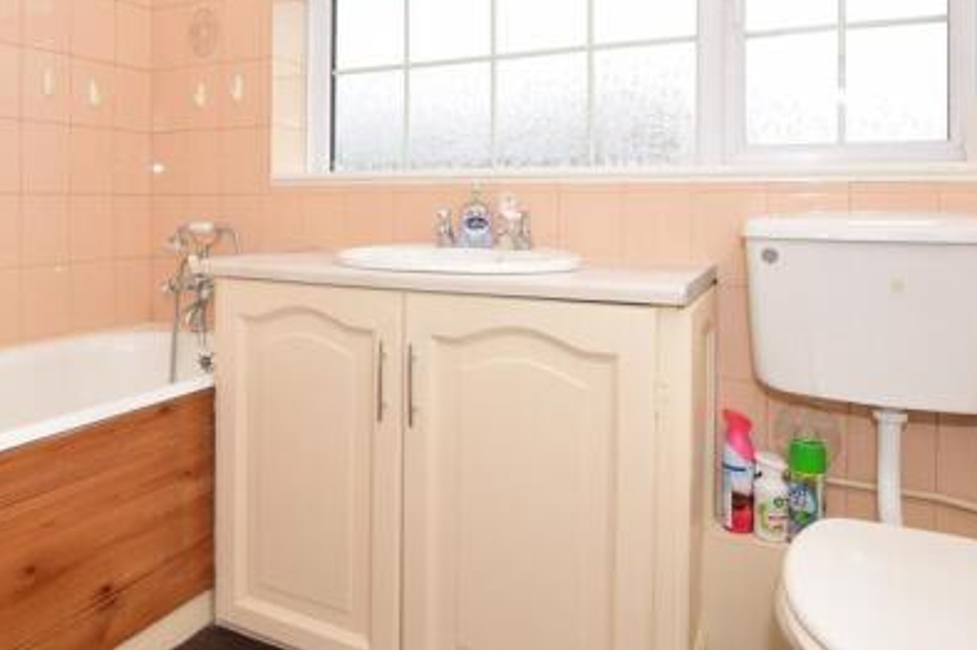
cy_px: 200
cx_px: 431
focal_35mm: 25
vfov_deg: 50.0
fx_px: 678
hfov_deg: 71.3
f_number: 7.1
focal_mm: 10
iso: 400
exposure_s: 1/80
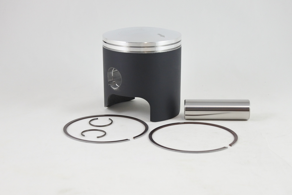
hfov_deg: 35.6
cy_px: 98
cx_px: 146
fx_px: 454
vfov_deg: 24.2
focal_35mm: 56
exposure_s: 1/125
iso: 720
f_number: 4.8
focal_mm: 21
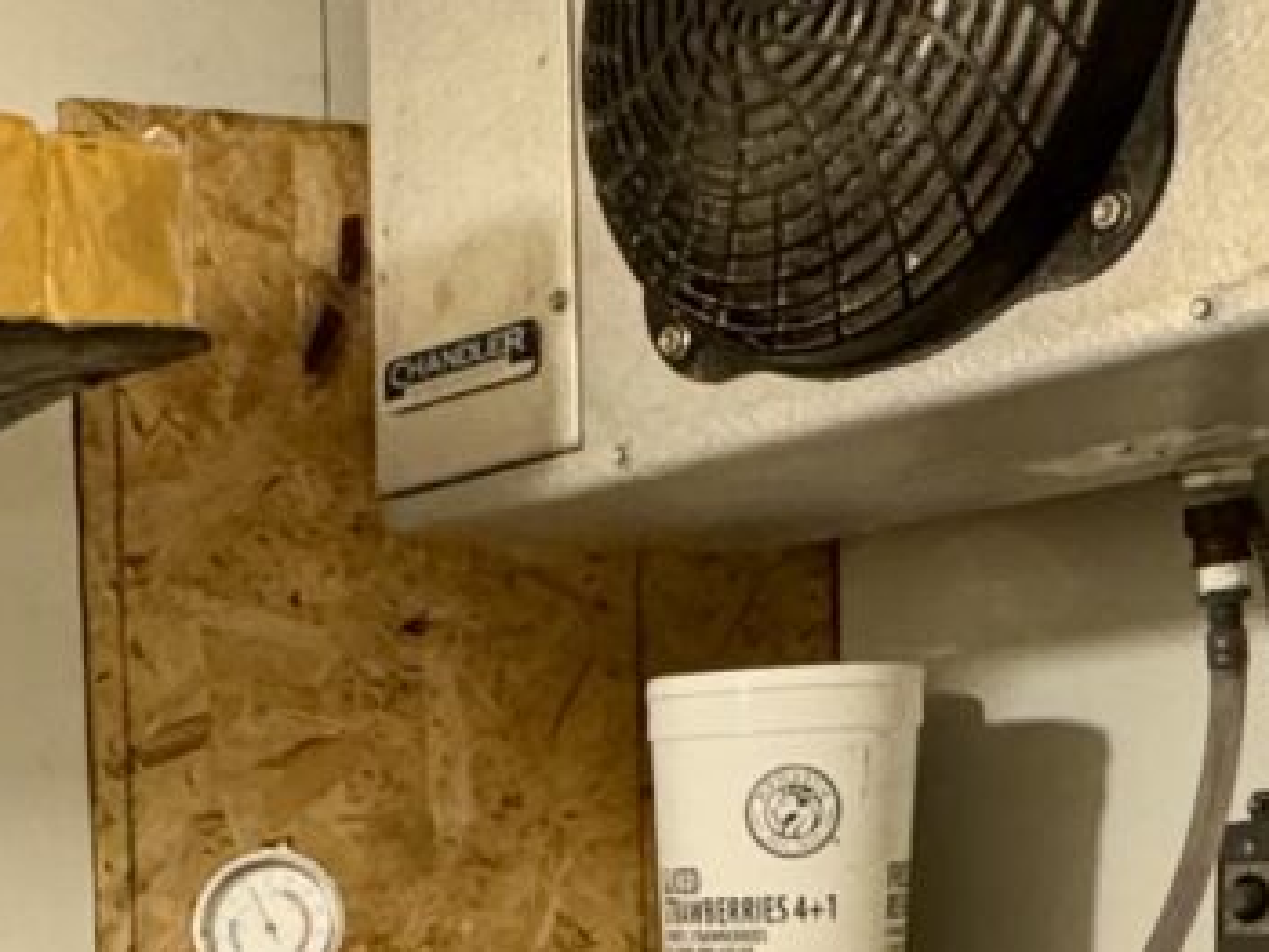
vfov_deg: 17.6
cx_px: -149
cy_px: 1323
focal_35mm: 77
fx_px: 2824
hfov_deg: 23.6
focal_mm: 2.22
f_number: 2.2
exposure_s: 1/60
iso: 400
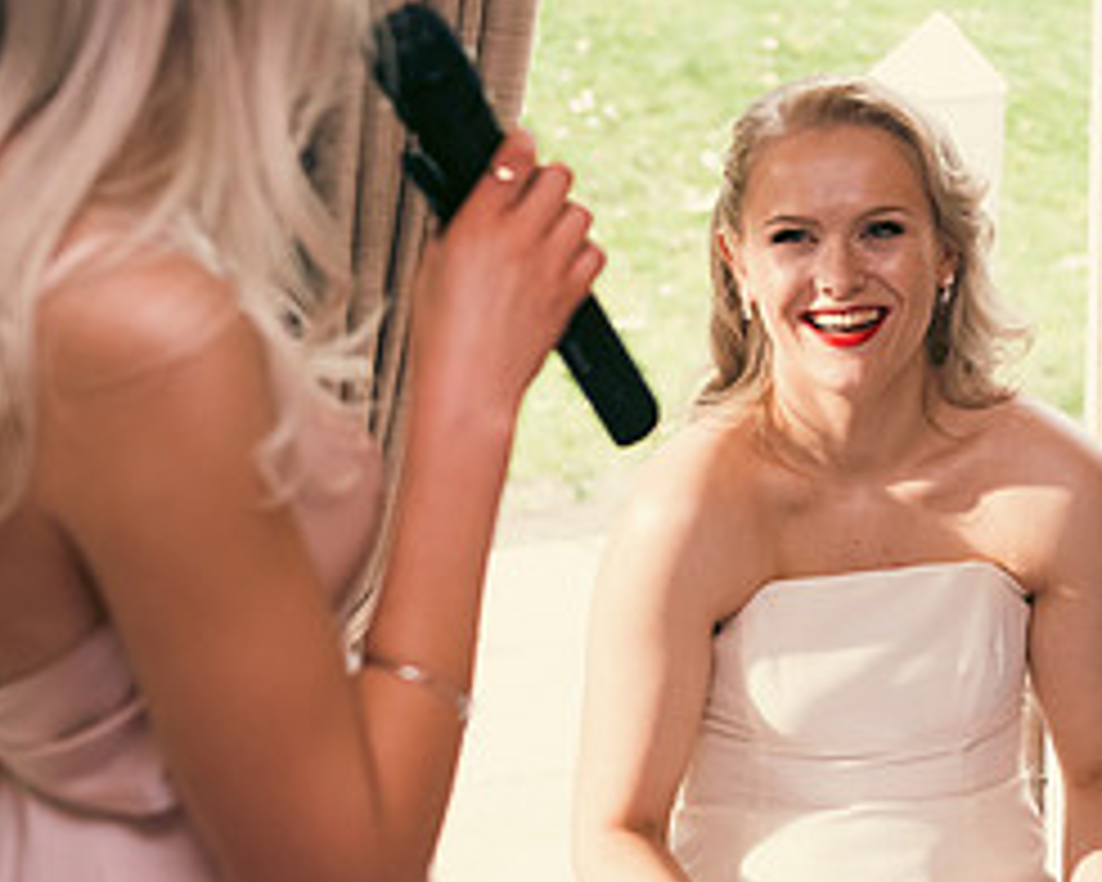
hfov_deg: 17.2
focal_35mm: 111
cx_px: 859
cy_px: 259
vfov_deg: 13.9
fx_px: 3620
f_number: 3.5
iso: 640
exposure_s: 1/160
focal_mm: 50
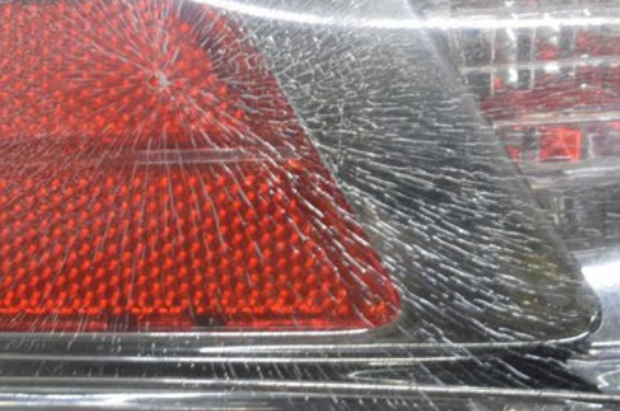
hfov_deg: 15.9
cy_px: 156
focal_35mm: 129
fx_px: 2214
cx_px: 283
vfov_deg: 10.6
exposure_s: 1/15
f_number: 20
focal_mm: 55
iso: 6400
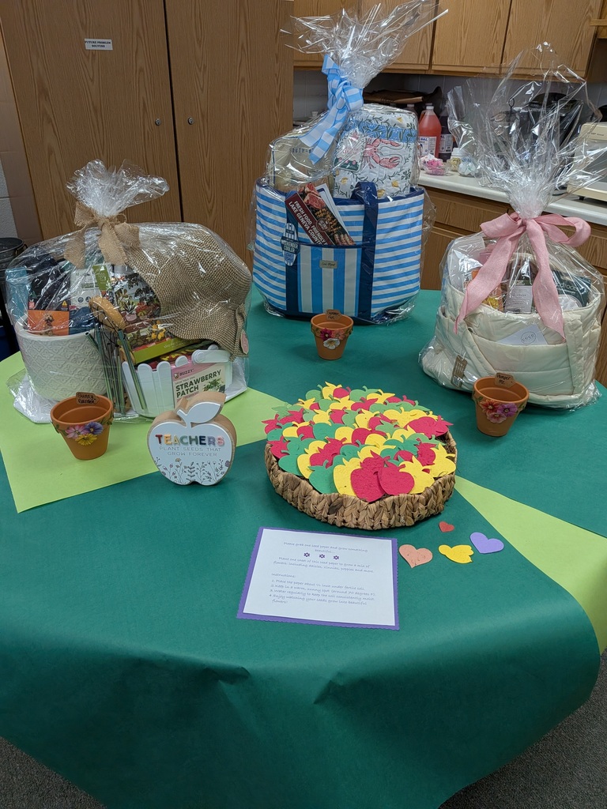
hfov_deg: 56.8
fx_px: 561
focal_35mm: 24
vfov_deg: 71.6
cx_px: 304
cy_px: 404
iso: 138
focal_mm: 4.53
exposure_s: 1/120
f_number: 1.7
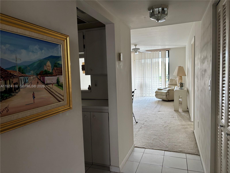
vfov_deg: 53.1
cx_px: 115
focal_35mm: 26
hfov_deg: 67.3
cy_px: 86
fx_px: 173
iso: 250
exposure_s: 1/60
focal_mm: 5.96
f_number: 1.6
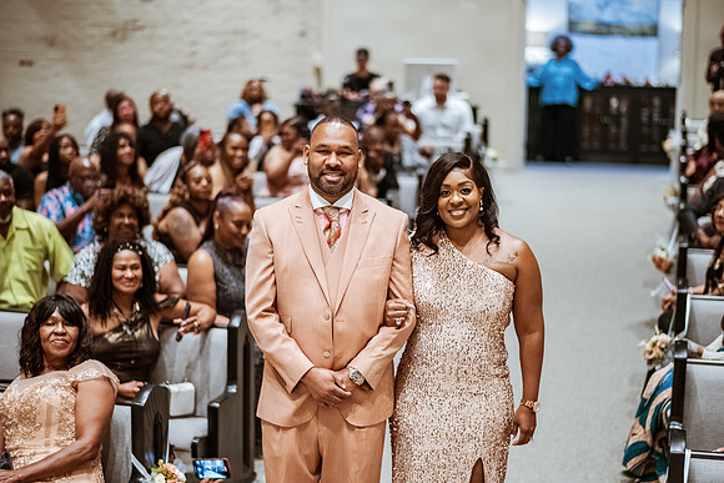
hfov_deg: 34.5
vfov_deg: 23.4
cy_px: 242
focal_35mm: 58
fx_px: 1167
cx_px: 362
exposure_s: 1/640
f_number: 1.4
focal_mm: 58
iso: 2000
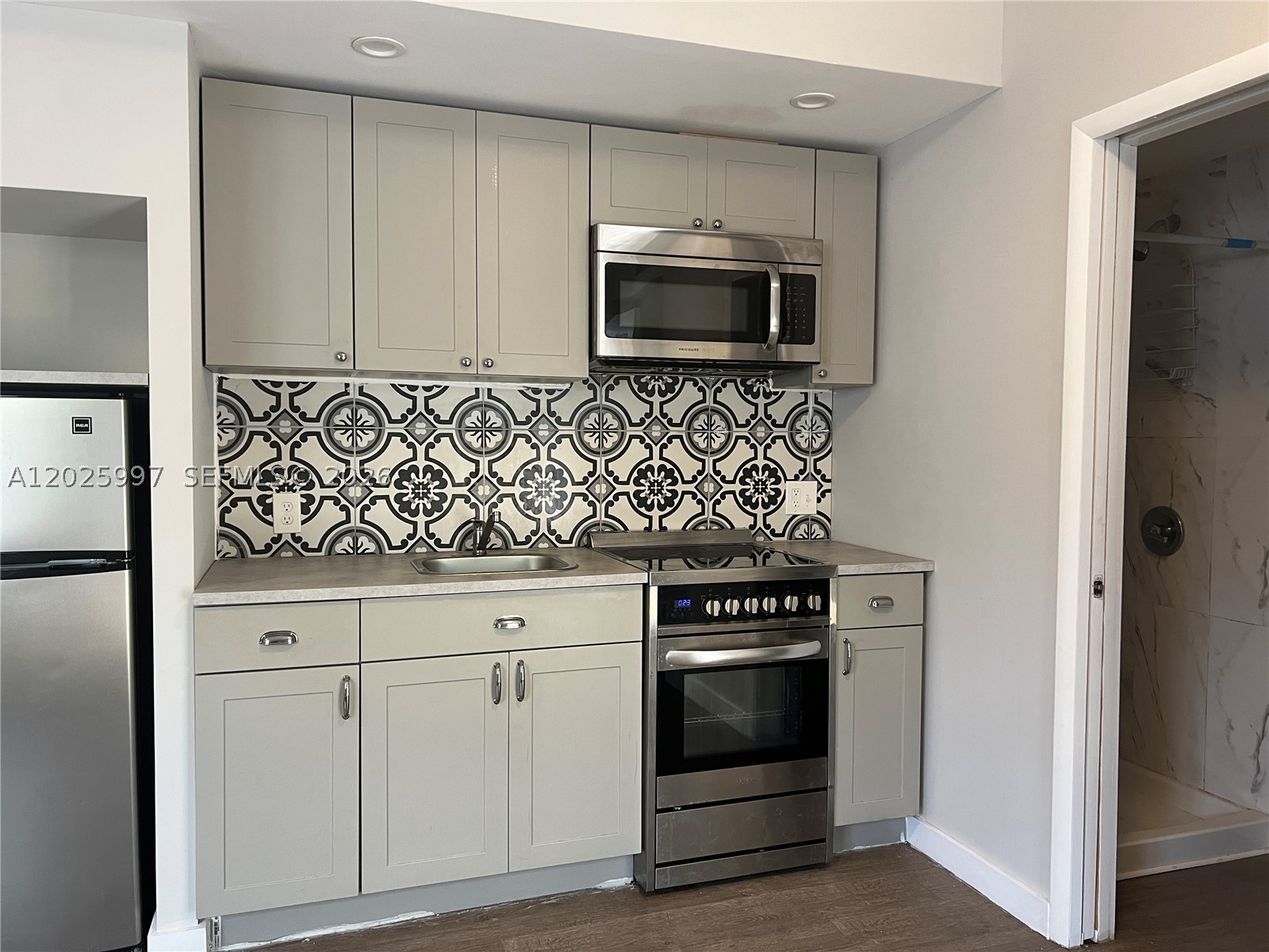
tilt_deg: -2.8
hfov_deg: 67.3
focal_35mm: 26
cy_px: 476
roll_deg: -1.5
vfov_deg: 53.1
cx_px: 634
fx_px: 953
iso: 125
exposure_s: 1/84
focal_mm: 5.7
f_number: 1.5
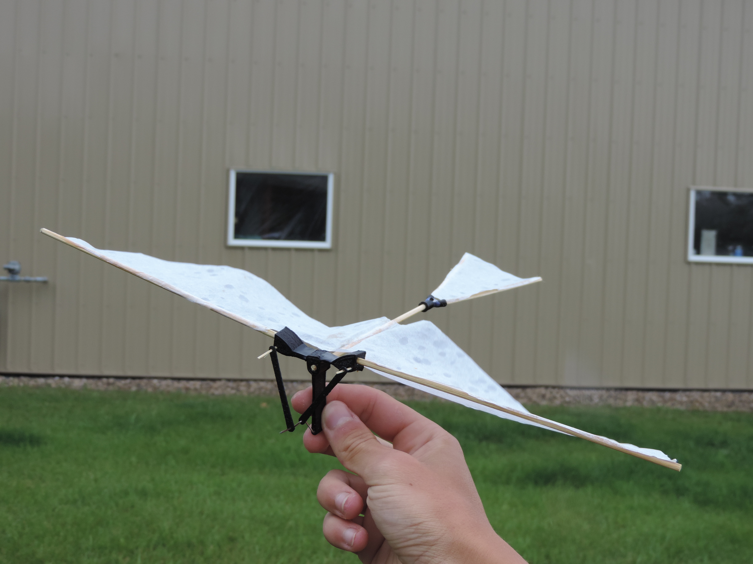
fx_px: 1022
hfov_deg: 40.4
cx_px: 376
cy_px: 282
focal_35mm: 47
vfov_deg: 30.9
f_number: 3.5
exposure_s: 1/50
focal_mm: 8.3
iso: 80
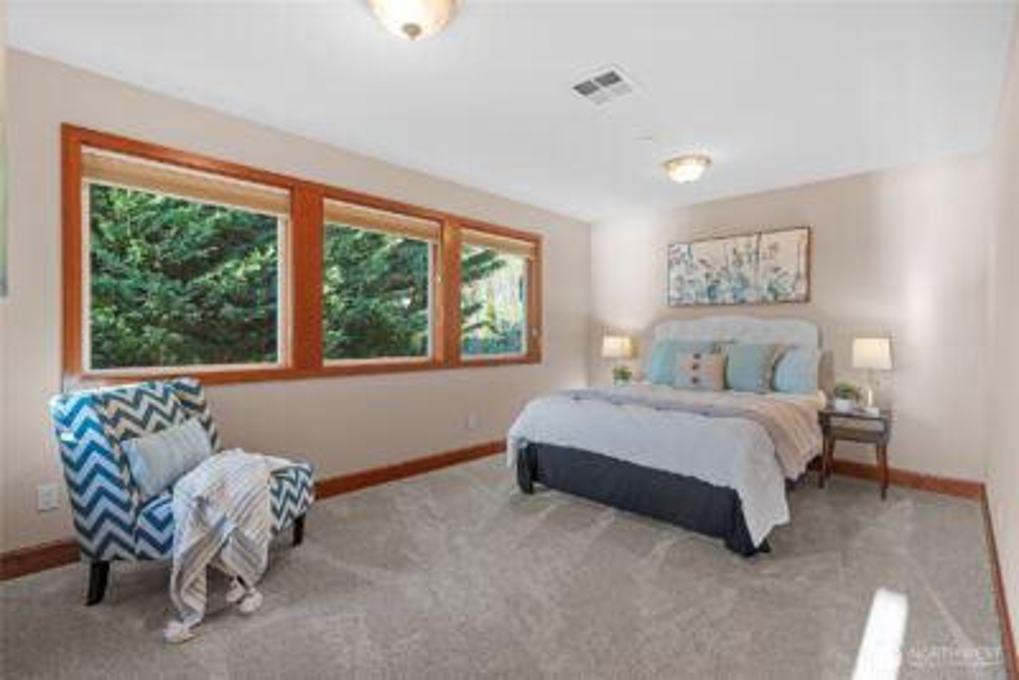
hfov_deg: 96.7
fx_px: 453
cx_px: 510
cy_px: 340
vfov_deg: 73.8
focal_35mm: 16
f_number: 7.1
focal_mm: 16
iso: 640
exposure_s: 1/8
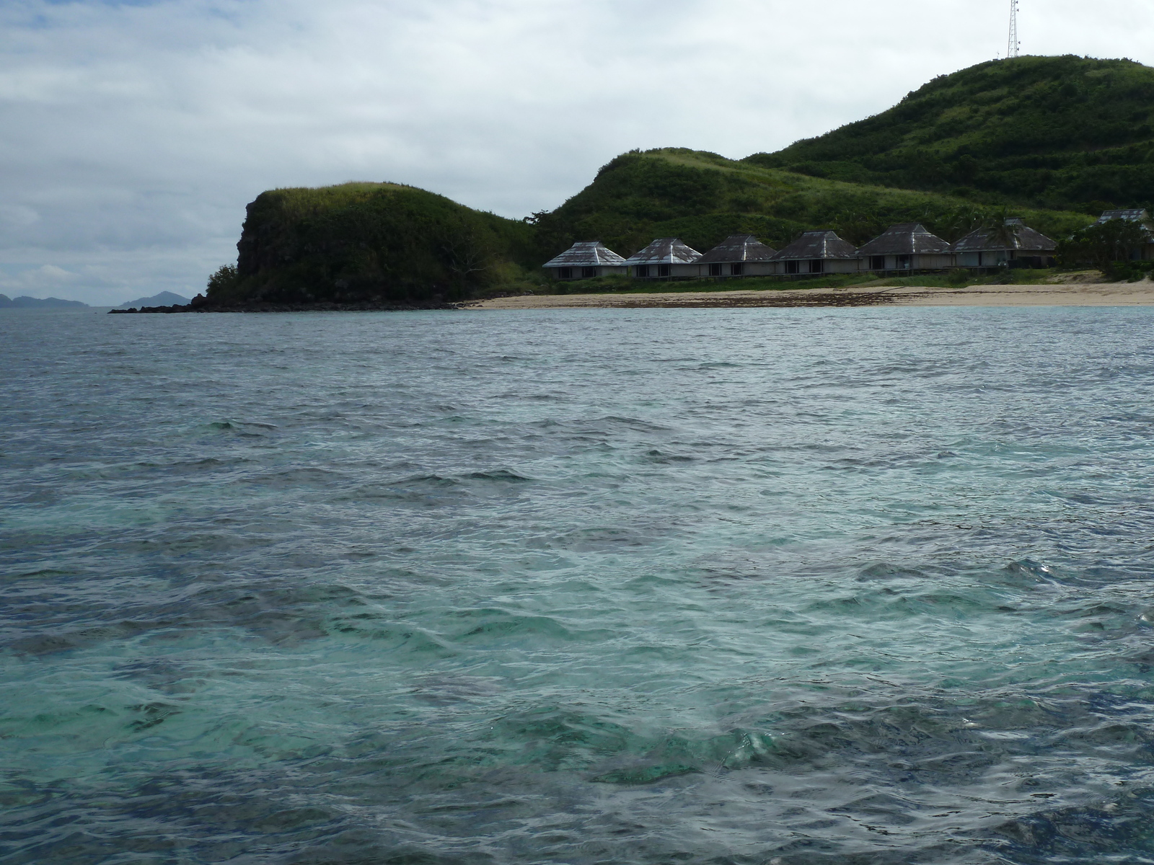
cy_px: 432
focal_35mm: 48
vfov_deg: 30.3
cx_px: 577
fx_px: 1600
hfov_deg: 39.7
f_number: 5.6
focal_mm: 7.9
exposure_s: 1/640
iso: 80
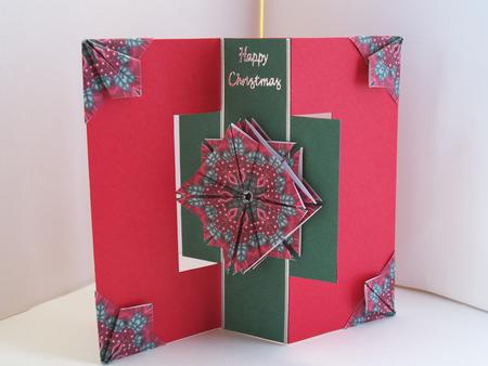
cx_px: 244
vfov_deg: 27.5
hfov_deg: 36.2
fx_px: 748
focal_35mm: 53
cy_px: 183
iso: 80
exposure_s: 1/70.1
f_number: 3.2
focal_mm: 8.7
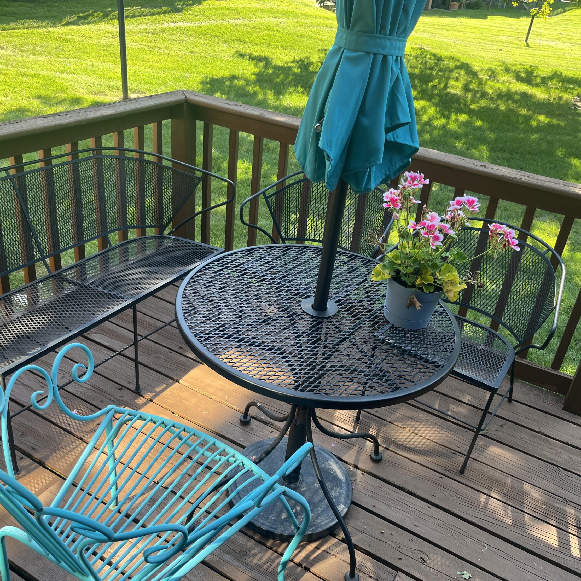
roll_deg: -6.7
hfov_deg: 52.5
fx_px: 589
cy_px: 292
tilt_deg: -30.1
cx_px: 287
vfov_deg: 52.5
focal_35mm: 31
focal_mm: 5.1
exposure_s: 1/148
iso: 40
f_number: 1.6
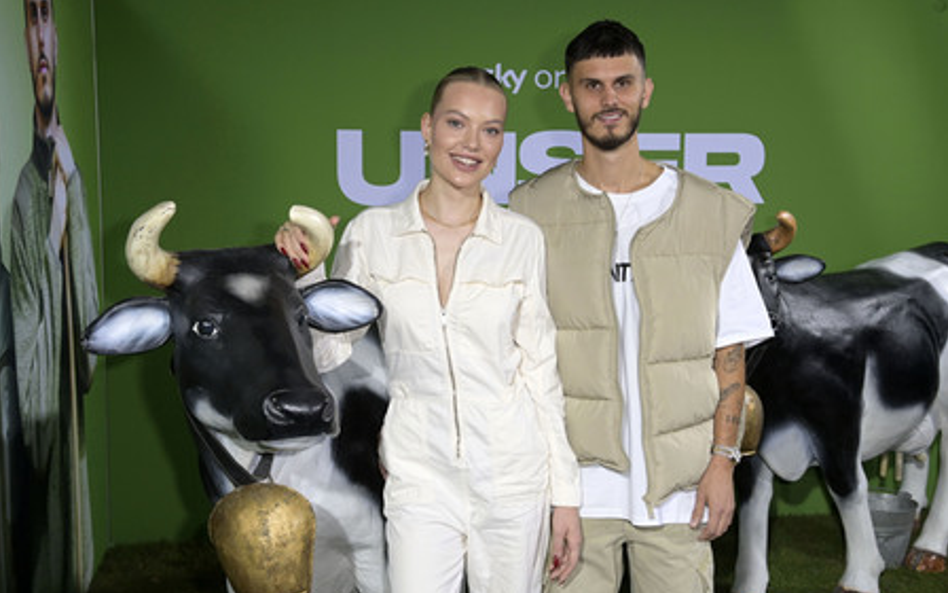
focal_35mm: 41
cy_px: 311
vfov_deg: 31.2
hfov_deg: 48.2
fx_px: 1059
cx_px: 473
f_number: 5.6
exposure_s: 1/250
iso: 2500
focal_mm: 40
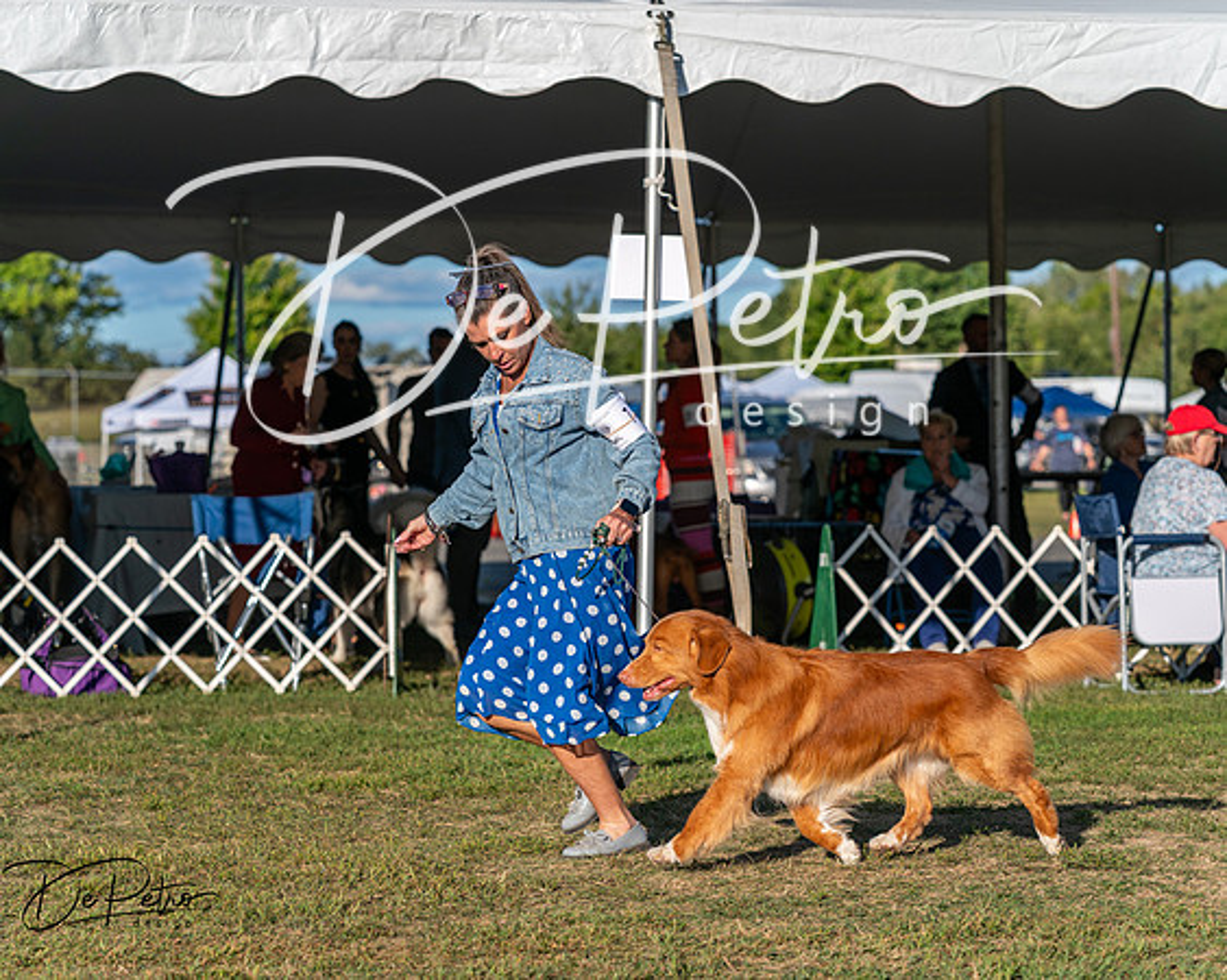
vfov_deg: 14.0
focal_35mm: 110
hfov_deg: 17.4
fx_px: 4006
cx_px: 614
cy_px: 490
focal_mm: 98
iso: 100
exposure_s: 1/1250
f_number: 4.5
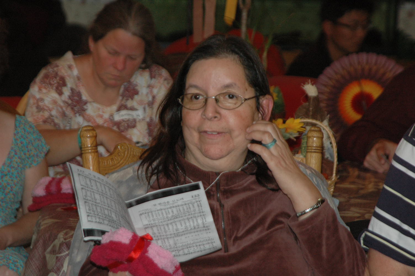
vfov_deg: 7.6
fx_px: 2073
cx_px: 208
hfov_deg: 11.4
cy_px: 138
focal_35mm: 180
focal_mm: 120
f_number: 5.6
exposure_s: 1/60
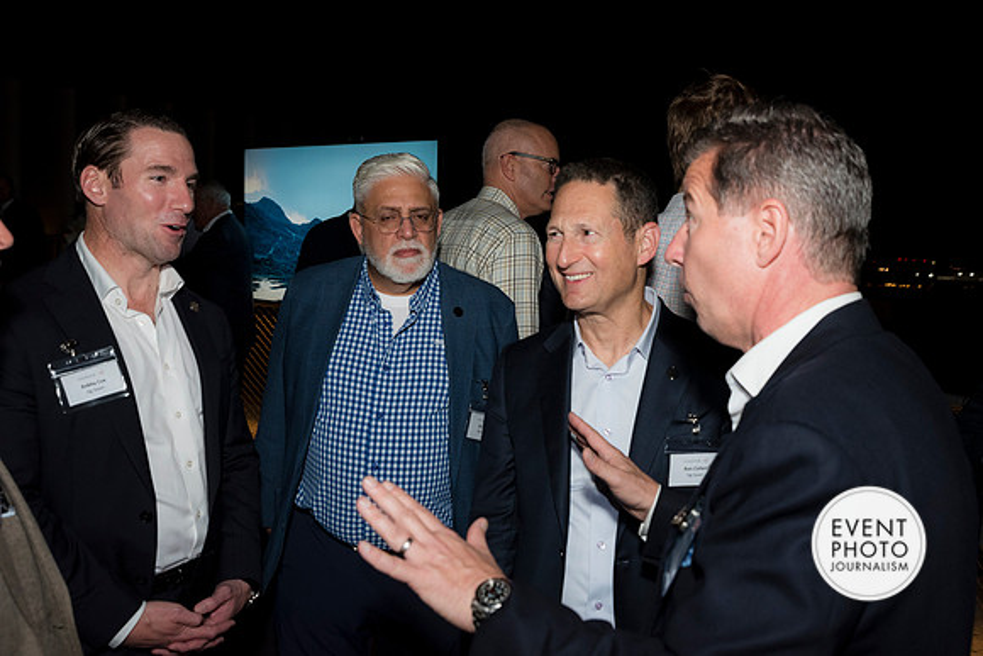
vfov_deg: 37.9
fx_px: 956
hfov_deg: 54.4
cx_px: 492
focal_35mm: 35
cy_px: 328
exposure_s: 1/125
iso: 1250
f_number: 5.6
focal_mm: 35
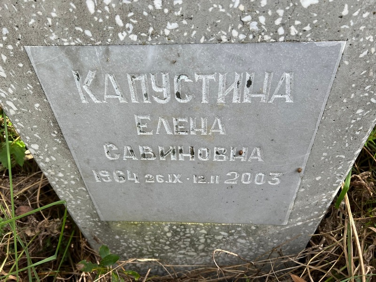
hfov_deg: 67.3
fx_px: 282
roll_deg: +1.2
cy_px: 141
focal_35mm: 26
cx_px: 188
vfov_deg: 53.1
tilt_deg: -43.9
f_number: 1.5
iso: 50
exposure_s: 1/866
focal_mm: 5.7
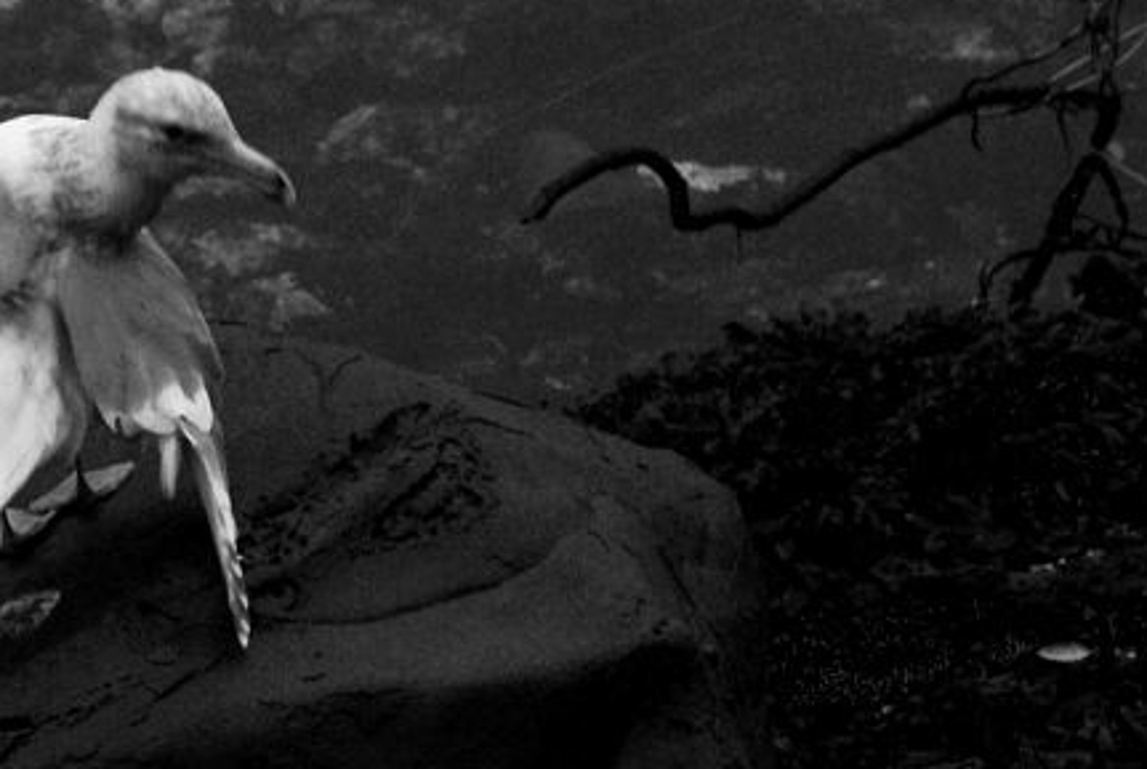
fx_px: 26681
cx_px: 120
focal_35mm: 836
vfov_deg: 1.7
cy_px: 311
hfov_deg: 2.5
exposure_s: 1/100
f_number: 9
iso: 800
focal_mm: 300
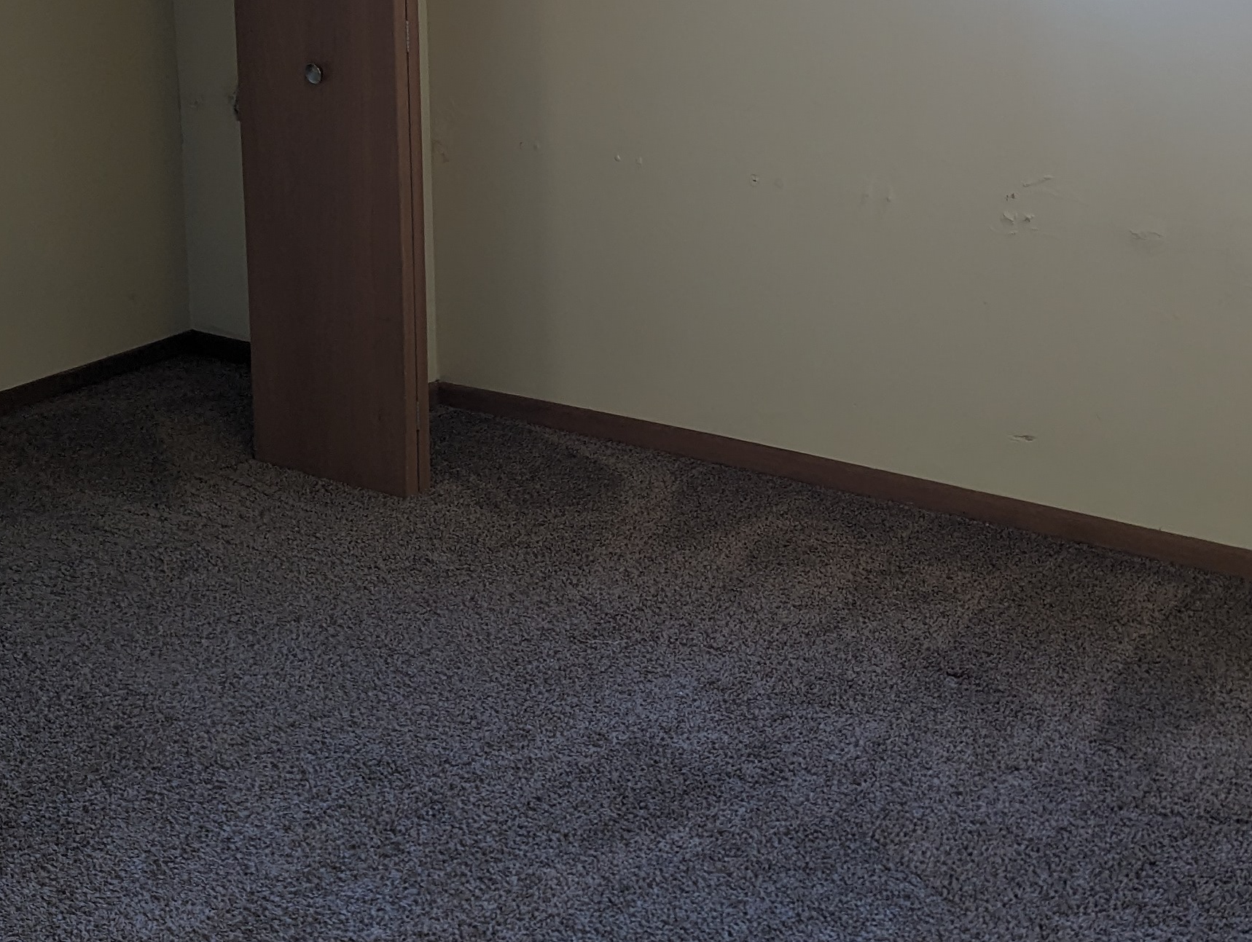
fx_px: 2064
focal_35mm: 57
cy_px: 291
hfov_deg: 33.7
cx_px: 700
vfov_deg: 25.5
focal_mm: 6.81
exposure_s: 1/24
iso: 31
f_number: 1.85
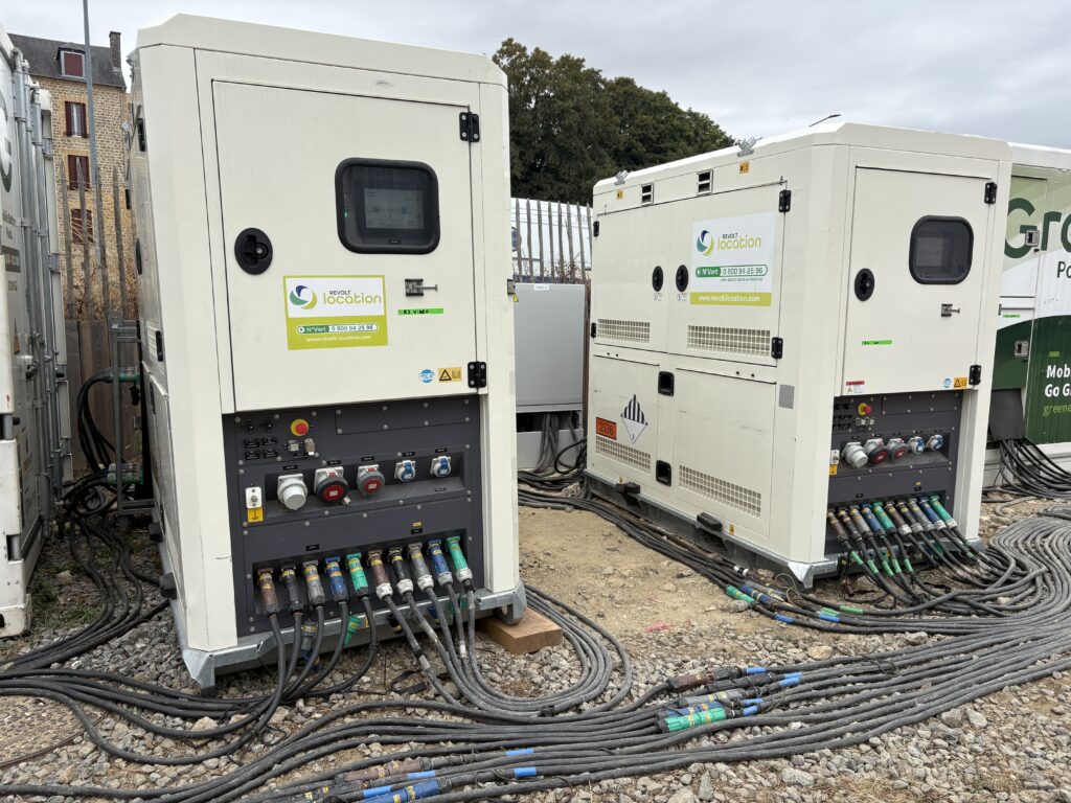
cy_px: 402
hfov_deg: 67.3
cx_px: 536
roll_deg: -1.3
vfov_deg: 53.1
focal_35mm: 26
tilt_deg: -7.6
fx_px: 804
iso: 50
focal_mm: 5.96
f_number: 1.6
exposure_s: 1/1175
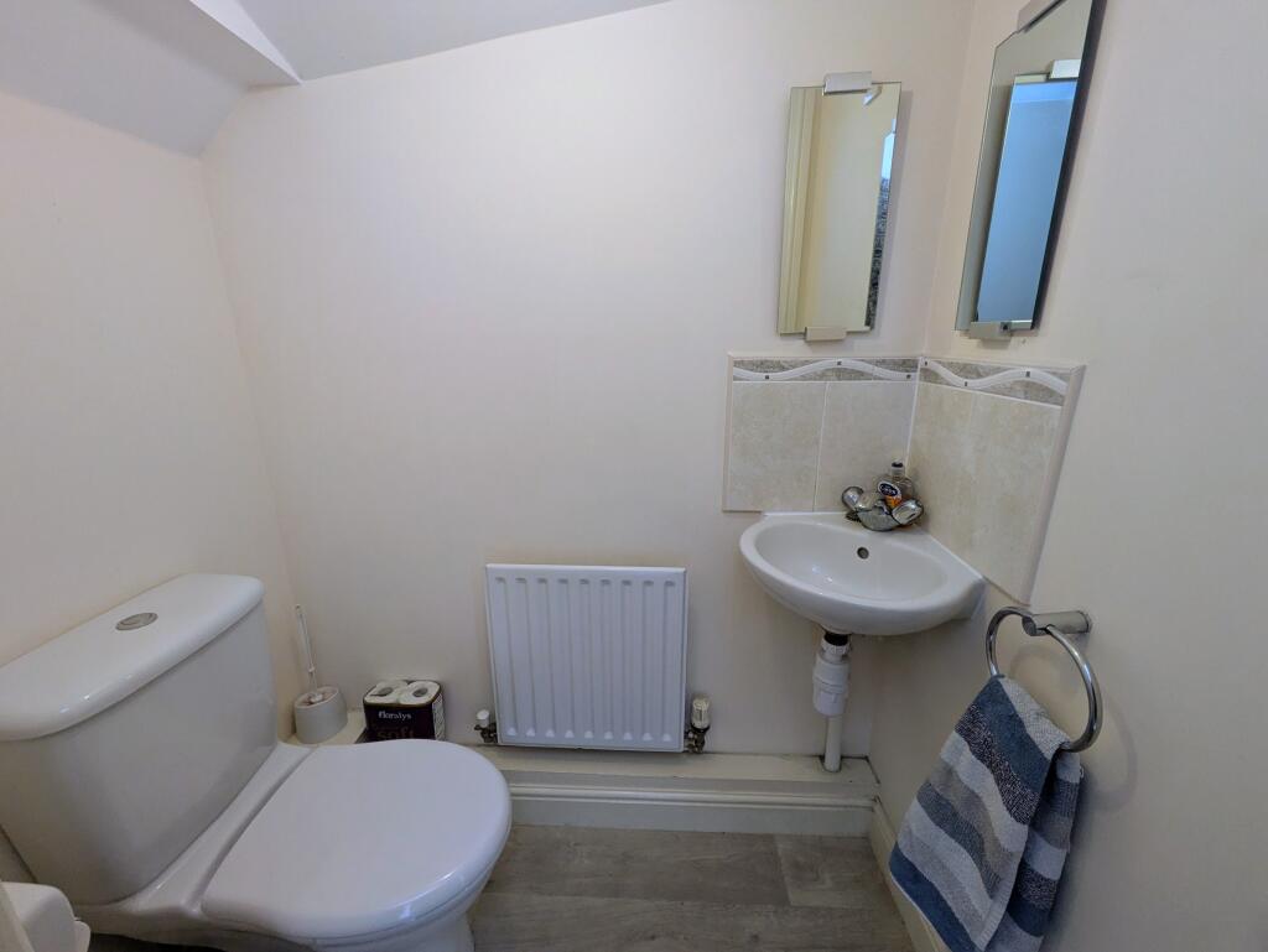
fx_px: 513
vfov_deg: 85.7
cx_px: 634
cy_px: 476
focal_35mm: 14
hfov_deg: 102.0
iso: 160
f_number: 2.2
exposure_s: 1/25
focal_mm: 1.83
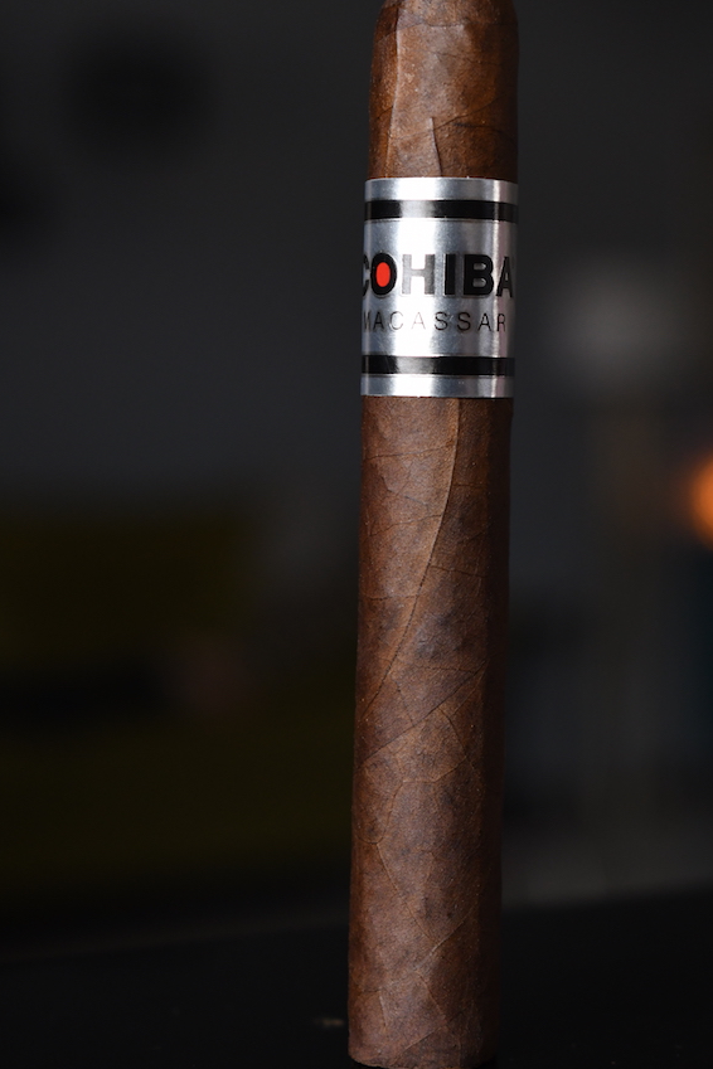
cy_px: 530
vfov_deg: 28.8
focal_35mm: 70
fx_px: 2079
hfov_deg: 19.4
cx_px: 409
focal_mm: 40
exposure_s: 1/100
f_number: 4
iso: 1000
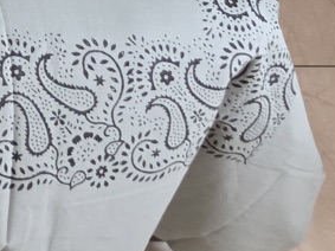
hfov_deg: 11.7
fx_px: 1258
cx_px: -520
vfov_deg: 10.2
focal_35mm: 130
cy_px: -318
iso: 500
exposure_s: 1/100
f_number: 1.7
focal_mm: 6.3
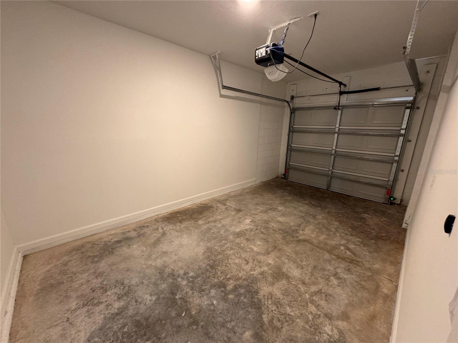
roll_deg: -2.1
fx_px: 185
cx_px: 229
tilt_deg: -14.7
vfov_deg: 85.7
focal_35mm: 14
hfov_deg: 102.1
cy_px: 172
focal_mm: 2.22
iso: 400
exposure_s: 1/60
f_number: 2.2
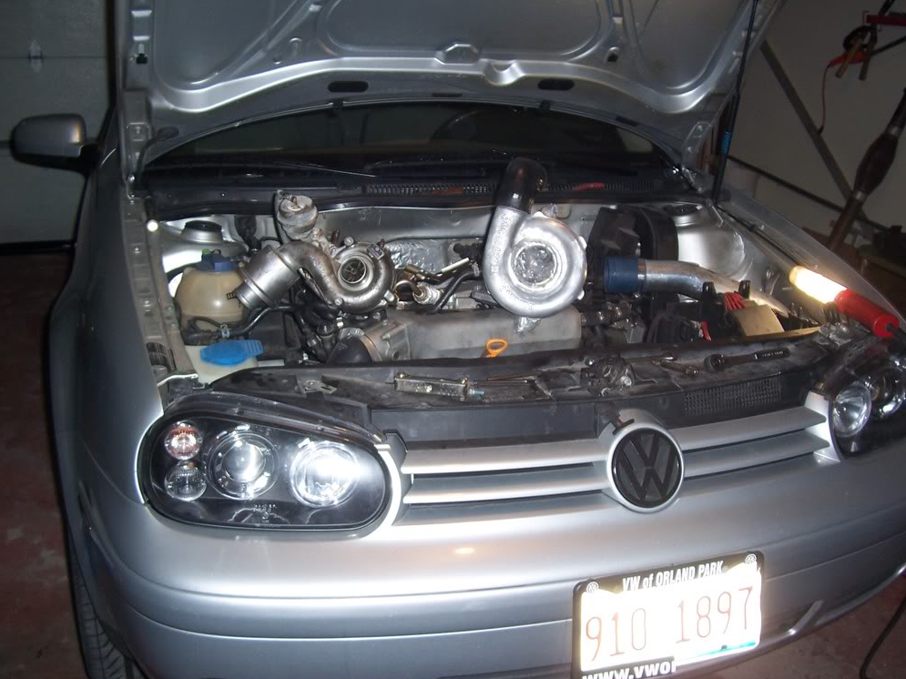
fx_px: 916
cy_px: 343
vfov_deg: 40.7
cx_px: 463
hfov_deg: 52.6
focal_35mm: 35
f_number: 2.7
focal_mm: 5.6
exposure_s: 1/60
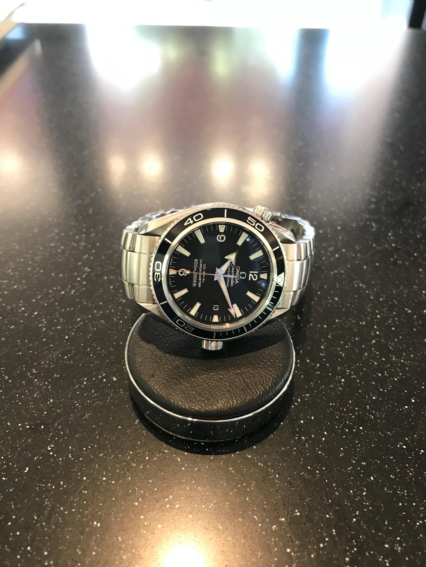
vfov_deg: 63.4
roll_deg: -0.3
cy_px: 284
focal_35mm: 28
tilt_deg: -42.5
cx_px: 213
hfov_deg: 49.7
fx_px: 459
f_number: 1.8
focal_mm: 3.99
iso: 64
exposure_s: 1/17
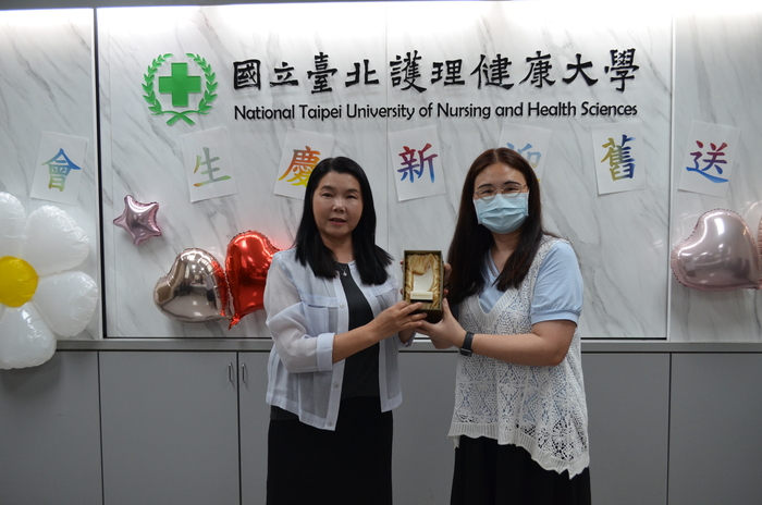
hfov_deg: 62.0
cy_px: 252
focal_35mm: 30
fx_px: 634
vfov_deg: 43.4
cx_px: 381
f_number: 5
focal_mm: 20
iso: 800
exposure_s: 1/125
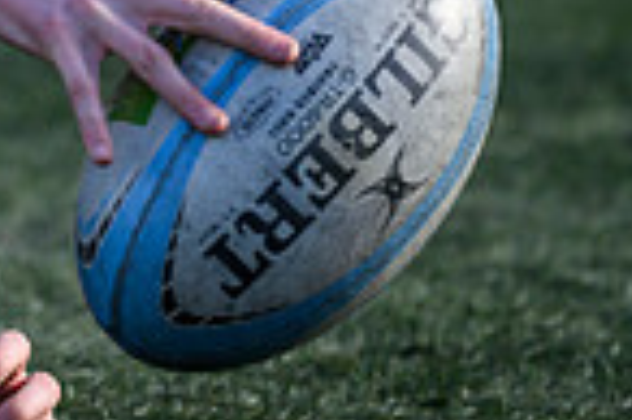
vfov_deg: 0.9
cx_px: -606
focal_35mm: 1588
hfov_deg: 1.3
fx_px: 27847
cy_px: -383
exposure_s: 1/1600
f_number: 3.2
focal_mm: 400
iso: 200
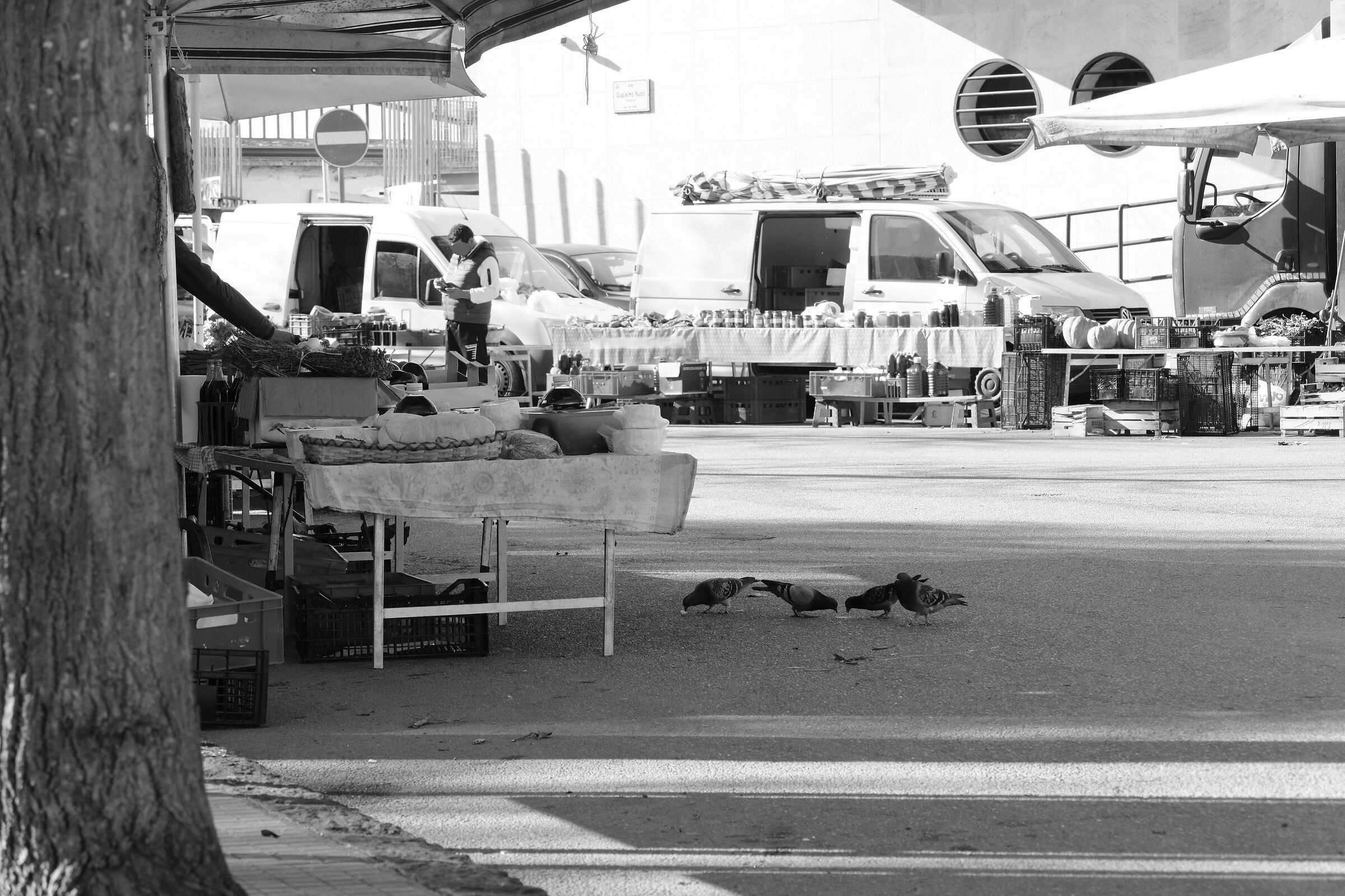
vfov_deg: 11.4
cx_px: 672
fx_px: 4483
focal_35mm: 120
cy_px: 448
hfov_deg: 17.1
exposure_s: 1/250
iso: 400
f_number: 8
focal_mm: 80.2
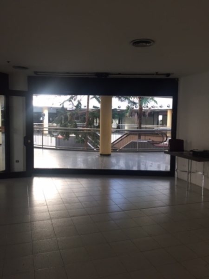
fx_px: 233
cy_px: 140
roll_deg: -0.1
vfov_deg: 61.7
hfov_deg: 48.2
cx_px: 104
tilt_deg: -3.8
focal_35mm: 29
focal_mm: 4.15
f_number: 2.2
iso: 40
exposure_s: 1/30
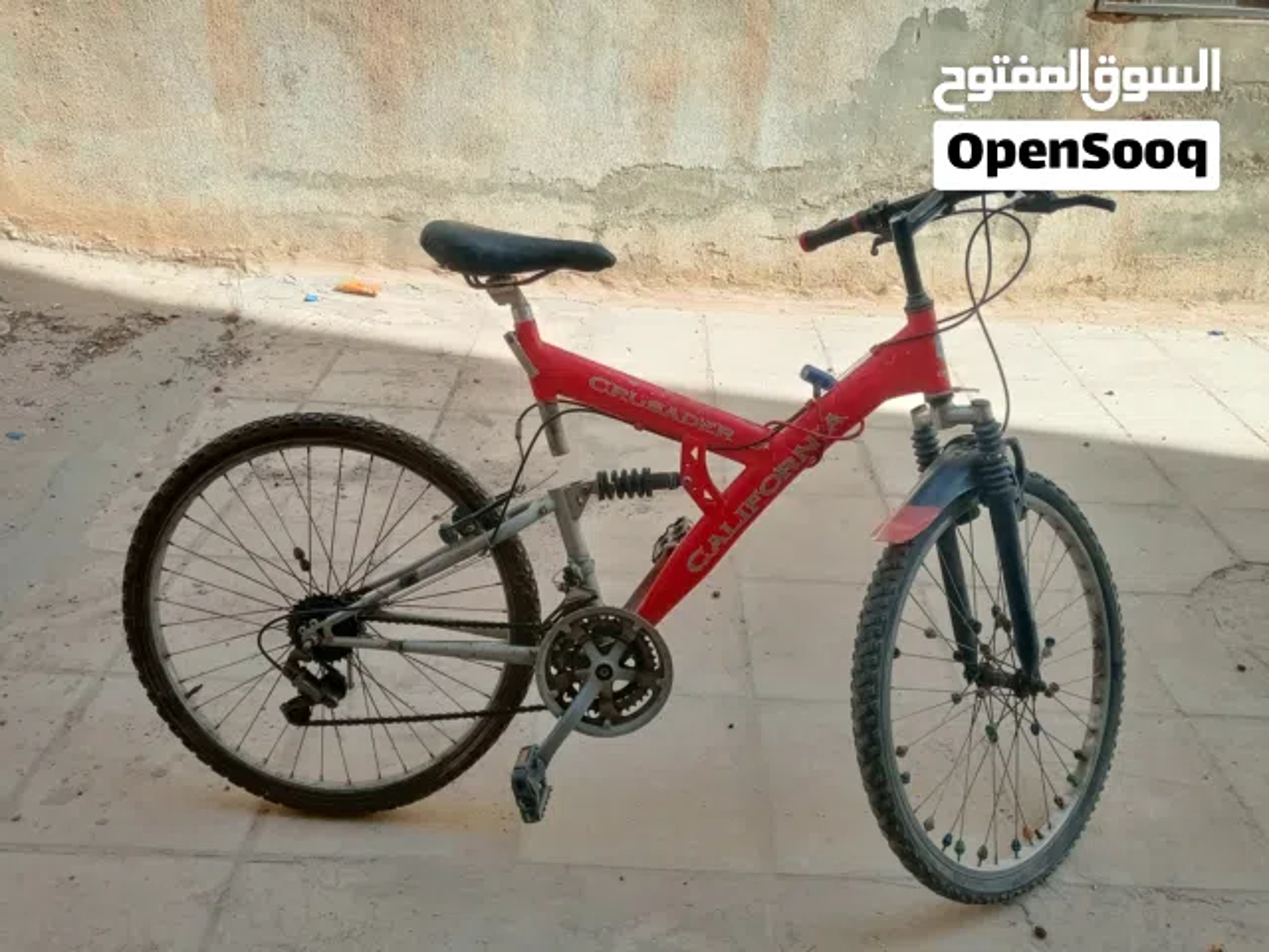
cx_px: 634
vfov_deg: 53.1
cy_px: 476
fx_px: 953
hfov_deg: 67.3
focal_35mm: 26
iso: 120
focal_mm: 3.61
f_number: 1.8
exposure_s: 1/240
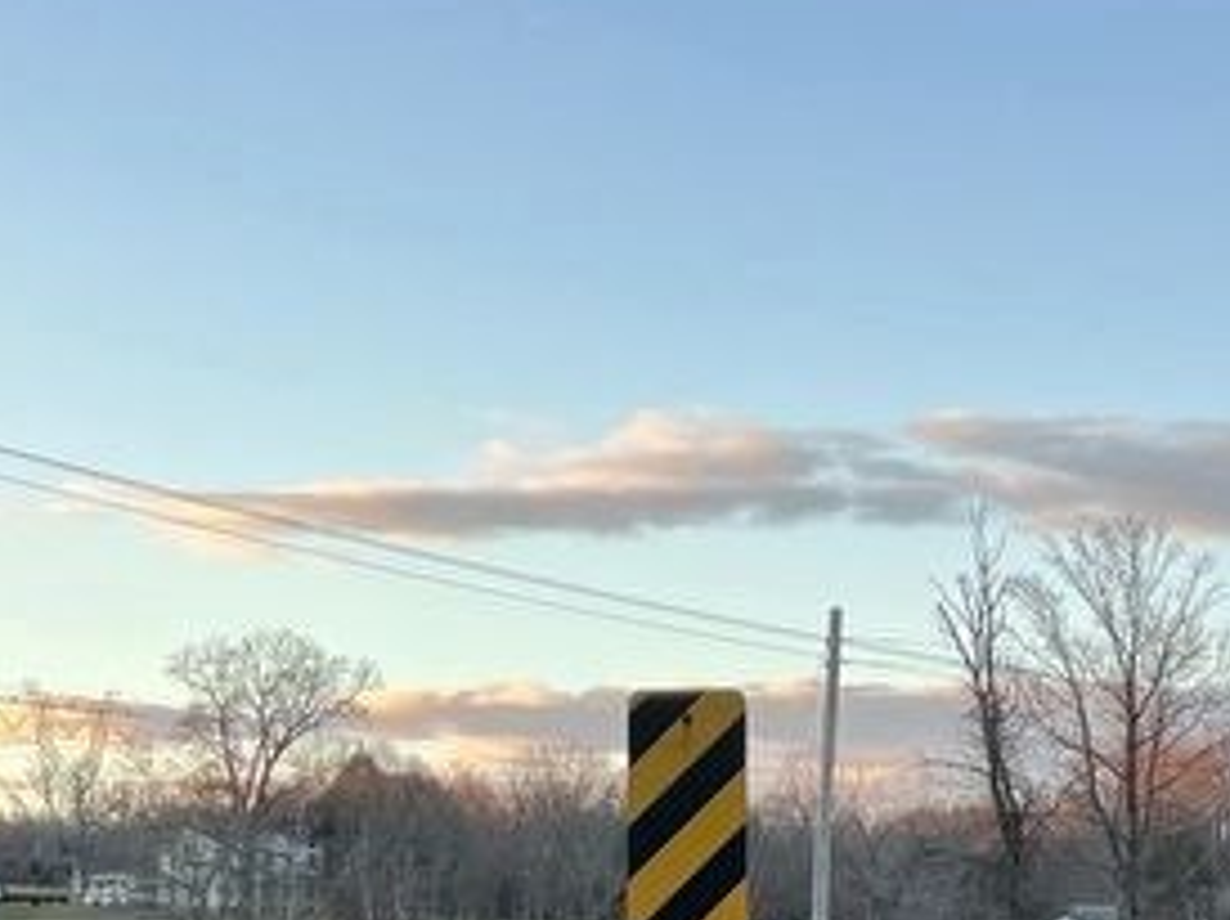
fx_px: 2698
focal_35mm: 76
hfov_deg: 22.4
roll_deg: +0.1
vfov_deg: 18.8
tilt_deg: +1.4
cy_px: 924
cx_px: 1679
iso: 40
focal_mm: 5.1
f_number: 1.6
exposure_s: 1/246
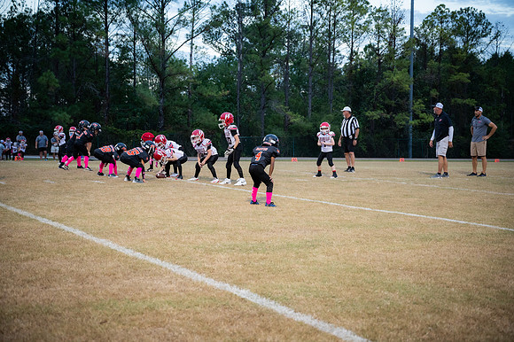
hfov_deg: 35.7
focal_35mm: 56
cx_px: 257
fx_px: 799
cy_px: 171
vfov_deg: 24.2
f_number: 4
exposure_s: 1/400
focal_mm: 56
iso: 3200
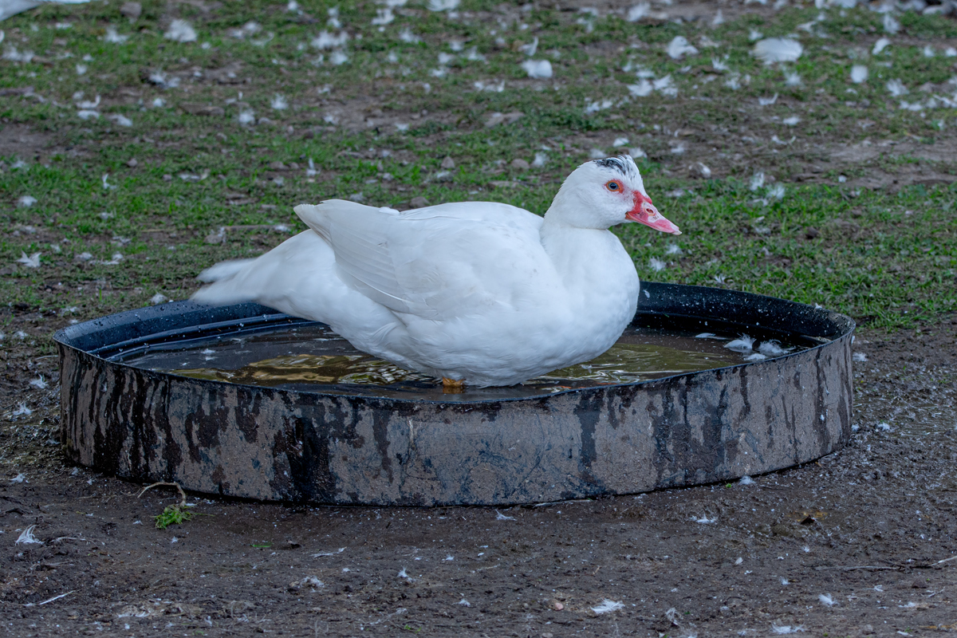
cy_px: 319
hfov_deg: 7.6
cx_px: 478
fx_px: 7177
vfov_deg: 5.1
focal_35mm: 270
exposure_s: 1/100
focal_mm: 180
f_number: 8
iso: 280
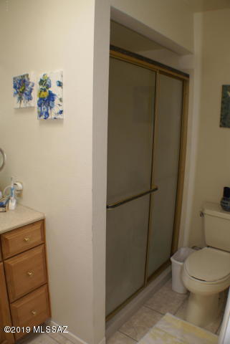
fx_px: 344
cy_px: 172
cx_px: 115
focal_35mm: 36
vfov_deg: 53.1
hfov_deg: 36.9
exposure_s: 1/60
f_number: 5.6
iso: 200
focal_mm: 24
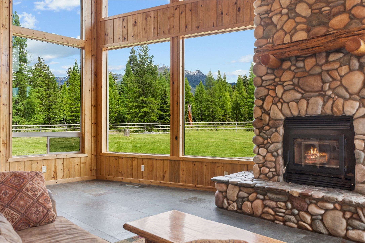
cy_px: 122
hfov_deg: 61.9
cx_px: 182
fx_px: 304
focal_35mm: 30
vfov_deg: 43.6
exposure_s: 1/200
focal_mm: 20
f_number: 6.3
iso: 100
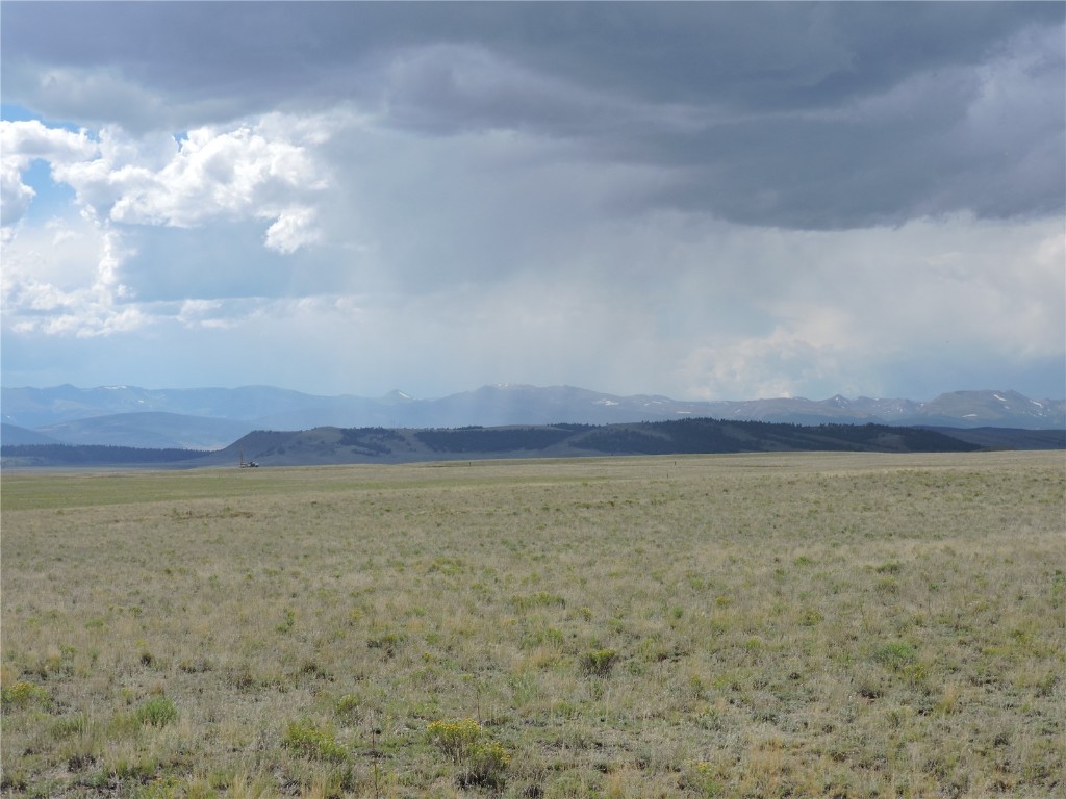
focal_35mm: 70
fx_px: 2156
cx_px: 533
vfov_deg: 21.0
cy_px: 400
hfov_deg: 27.8
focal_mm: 12.5
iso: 100
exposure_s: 1/1000
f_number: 3.9
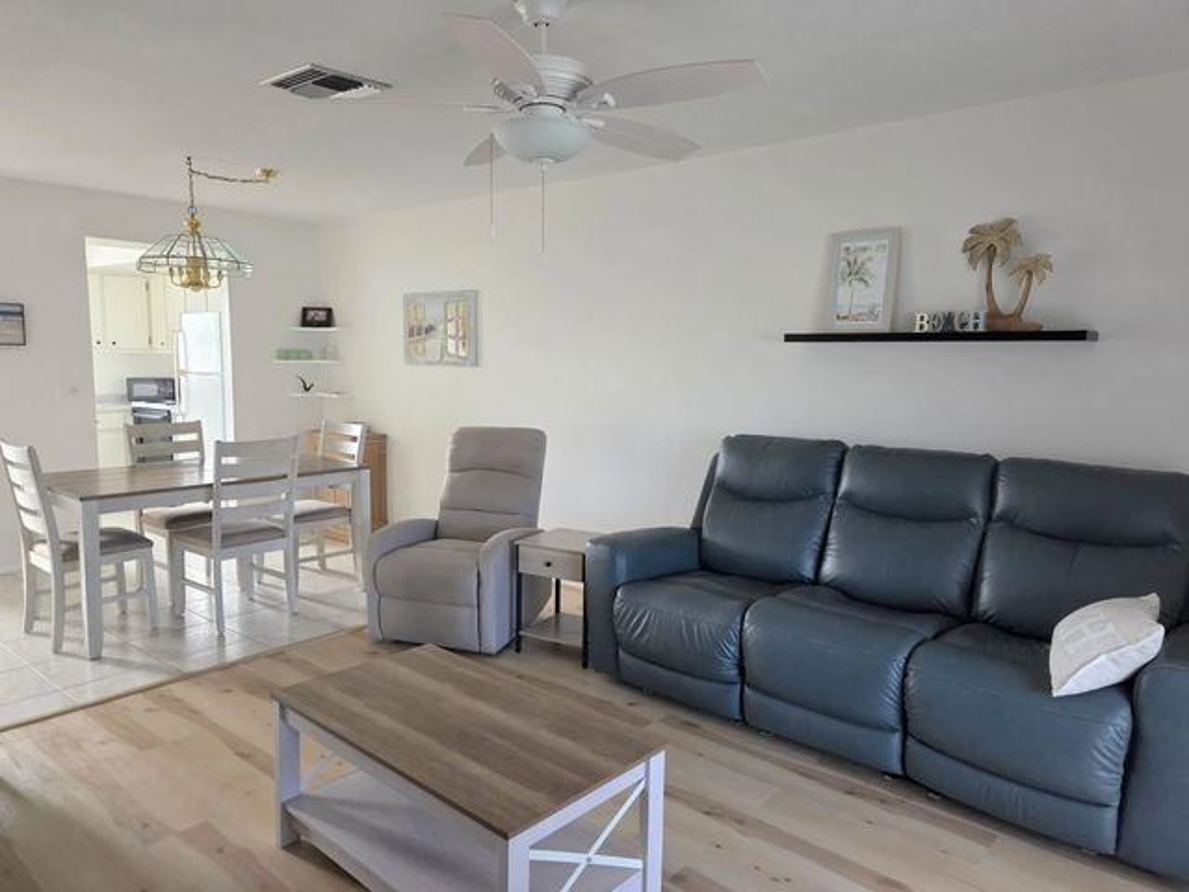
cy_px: 446
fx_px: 790
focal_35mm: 23
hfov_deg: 73.9
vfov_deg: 58.9
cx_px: 594
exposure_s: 1/120
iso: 800
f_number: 1.8
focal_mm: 5.4
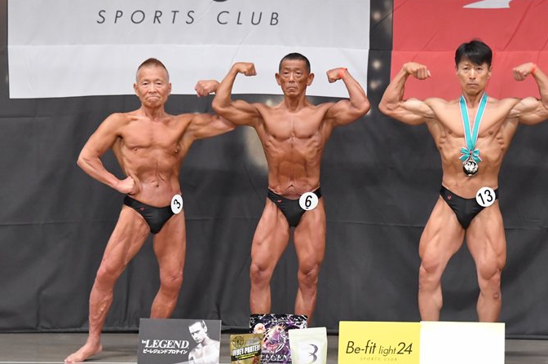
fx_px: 3544
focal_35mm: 233
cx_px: 305
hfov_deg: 8.8
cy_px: 189
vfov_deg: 5.9
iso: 6400
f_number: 5.6
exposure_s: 1/400
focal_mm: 135
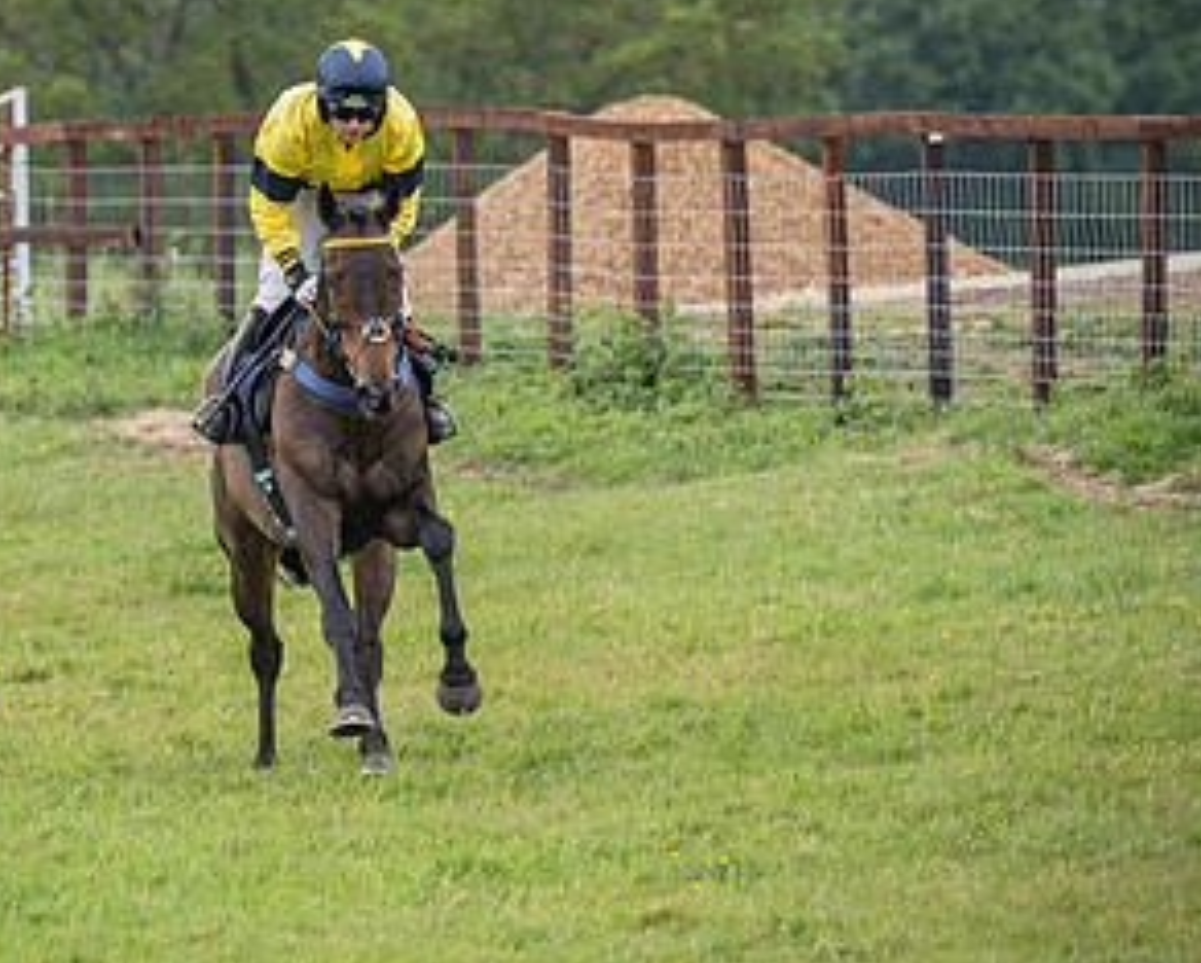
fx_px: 23155
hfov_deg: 3.0
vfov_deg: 2.4
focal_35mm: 651
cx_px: 424
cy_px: 383
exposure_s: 1/1600
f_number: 4
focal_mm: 200
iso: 400
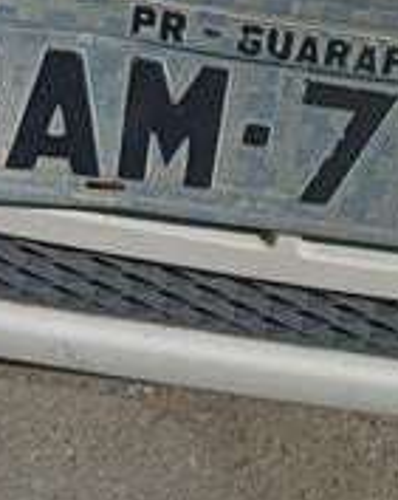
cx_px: 279
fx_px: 1358
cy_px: -76
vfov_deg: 19.8
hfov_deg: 16.6
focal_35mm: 92
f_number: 1.8
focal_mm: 4.81
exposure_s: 1/3891
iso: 152
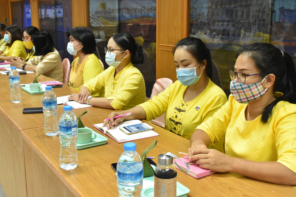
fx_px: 362
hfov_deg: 44.5
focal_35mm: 44
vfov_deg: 30.5
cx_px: 156
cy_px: 87
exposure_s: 1/125
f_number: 5.6
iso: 3200
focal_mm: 26
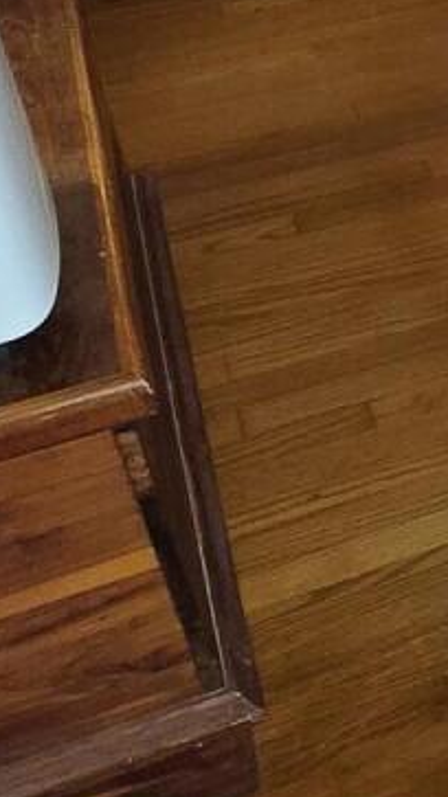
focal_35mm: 78
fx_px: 1648
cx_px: 1217
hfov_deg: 11.4
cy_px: 108
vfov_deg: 26.4
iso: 200
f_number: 2.2
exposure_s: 1/60
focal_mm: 1.7
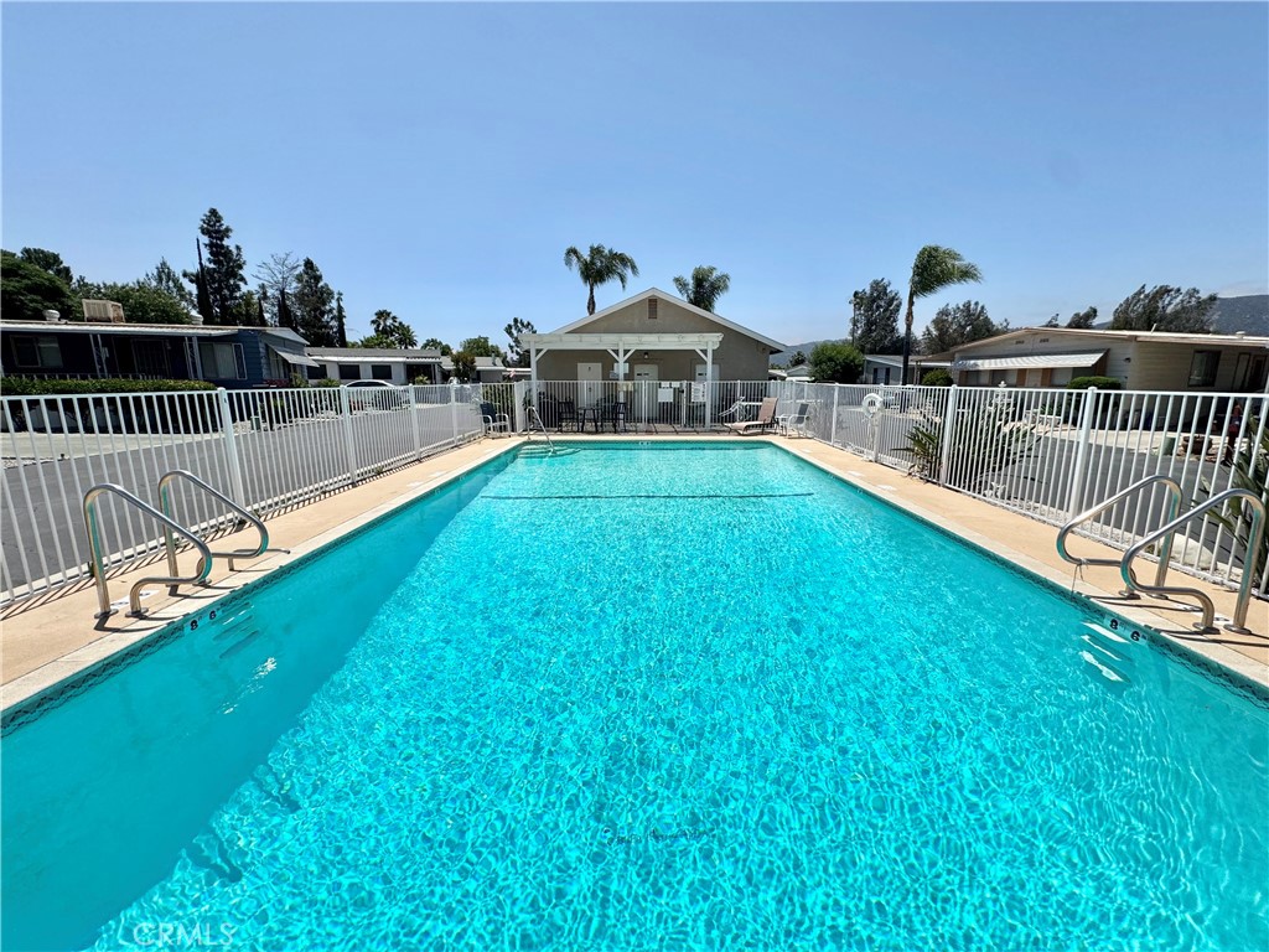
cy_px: 476
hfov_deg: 102.1
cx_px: 634
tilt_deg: -10.8
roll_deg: -0.3
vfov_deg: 85.7
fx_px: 513
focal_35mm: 14
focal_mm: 2.22
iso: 40
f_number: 2.2
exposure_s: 1/4132
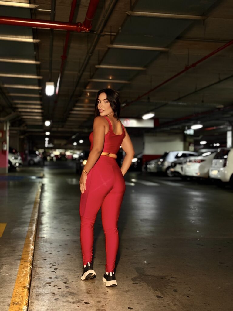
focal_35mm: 48
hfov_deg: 30.3
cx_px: 116
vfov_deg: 39.7
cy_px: 156
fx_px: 431
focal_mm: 6.76
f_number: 1.78
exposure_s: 1/60
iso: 250
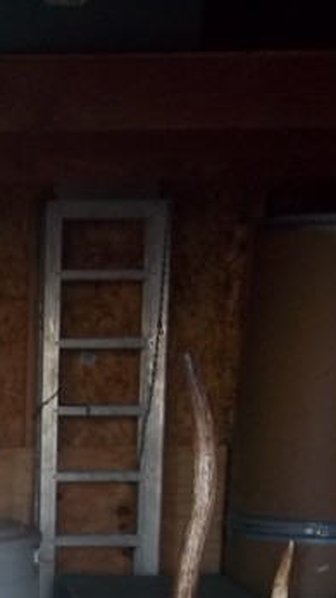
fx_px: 1633
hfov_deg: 11.2
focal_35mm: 103
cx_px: -181
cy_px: 824
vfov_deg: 18.9
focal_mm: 5.7
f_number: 2.9
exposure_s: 1/30
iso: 80
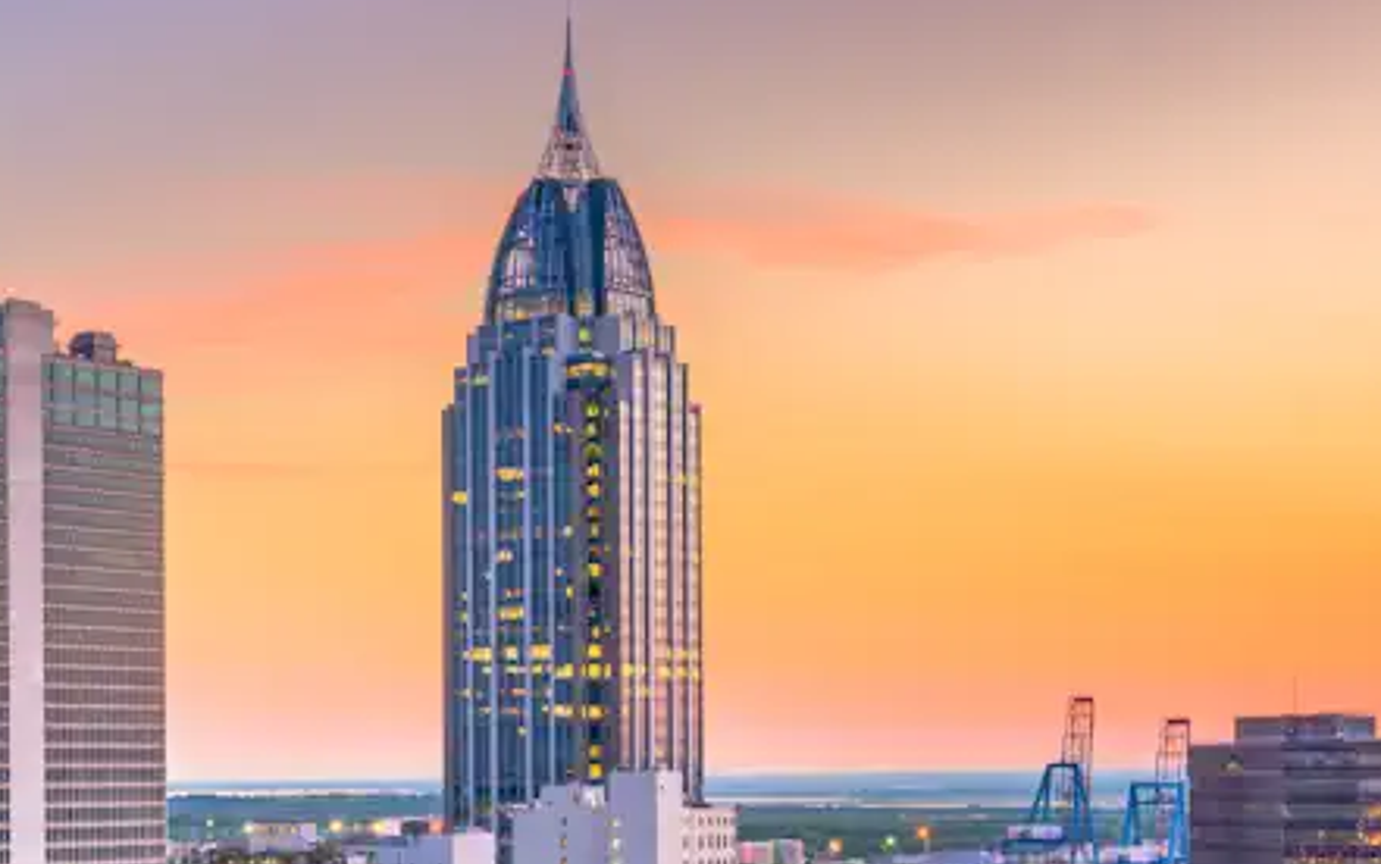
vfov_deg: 17.4
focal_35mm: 74
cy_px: 773
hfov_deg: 27.1
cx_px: 216
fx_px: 2786
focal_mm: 40
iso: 64
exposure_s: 10
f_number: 11
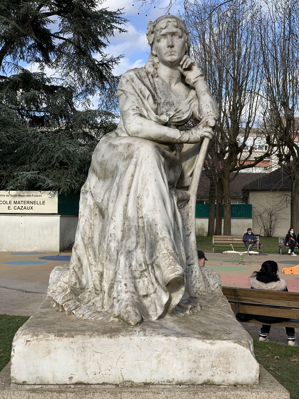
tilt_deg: +2.3
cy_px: 200
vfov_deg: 36.8
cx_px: 150
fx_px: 599
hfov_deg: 28.0
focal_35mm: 52
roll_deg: -0.1
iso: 16
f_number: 2.4
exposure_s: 1/695
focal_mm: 6
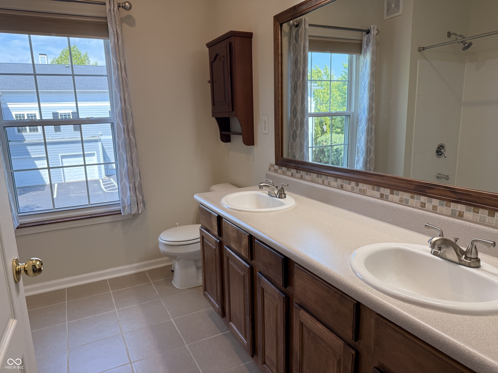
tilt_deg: -11.6
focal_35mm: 24
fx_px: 345
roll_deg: +1.5
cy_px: 186
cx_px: 249
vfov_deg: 56.8
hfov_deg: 71.6
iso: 100
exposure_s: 1/321
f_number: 1.78
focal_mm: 6.76
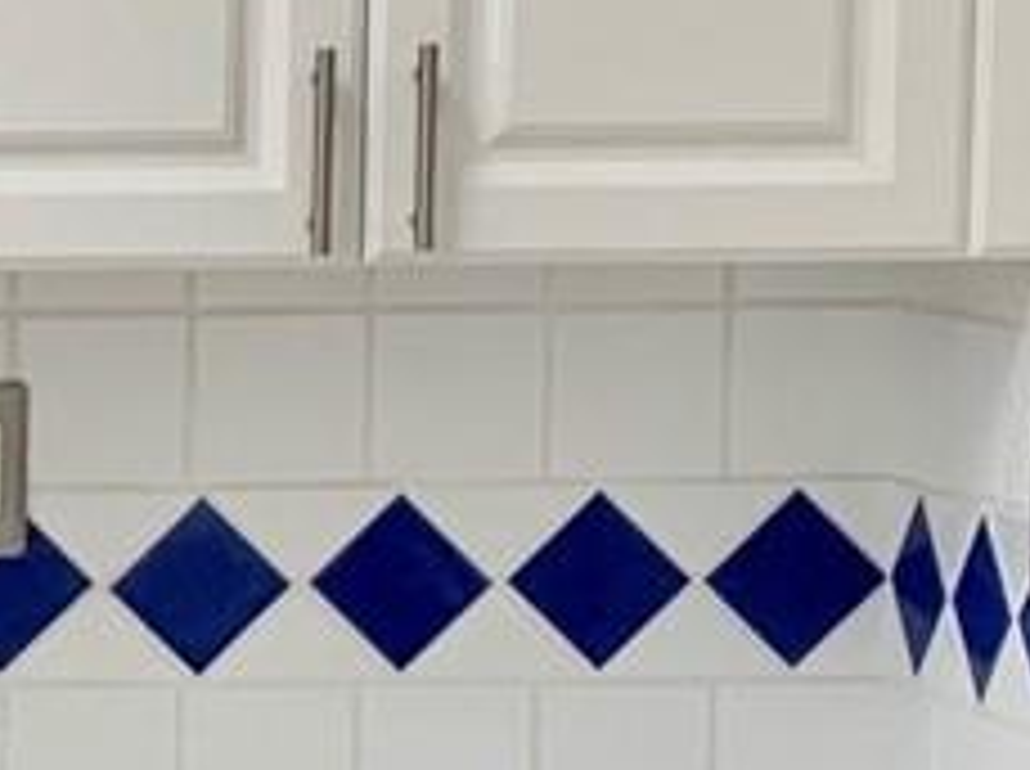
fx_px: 5407
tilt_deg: -5.7
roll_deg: +0.1
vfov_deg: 8.1
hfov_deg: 10.3
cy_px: 639
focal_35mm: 182
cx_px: -832
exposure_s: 1/60
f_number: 1.8
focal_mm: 4.25
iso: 50
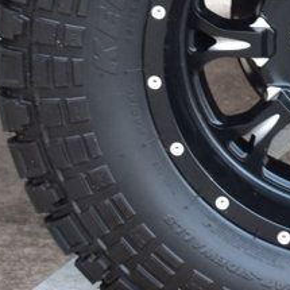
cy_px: -27
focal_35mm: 212
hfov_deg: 8.1
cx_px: 393
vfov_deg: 8.2
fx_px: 2010
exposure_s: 1/15
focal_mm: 35
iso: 720
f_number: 6.3
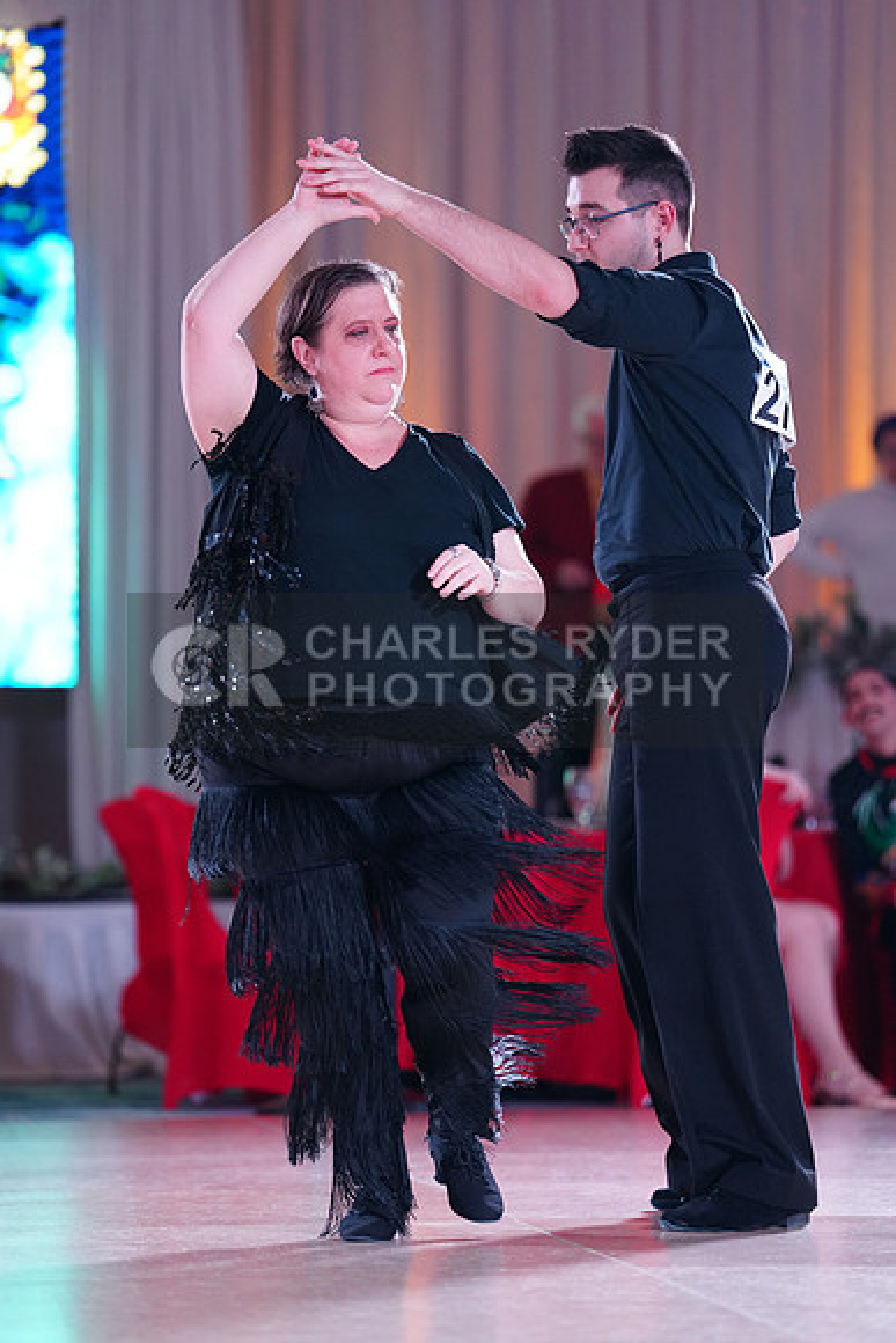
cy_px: 672
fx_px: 5223
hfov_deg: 9.8
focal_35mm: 140
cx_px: 448
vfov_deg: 14.7
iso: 2000
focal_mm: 140
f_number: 2.8
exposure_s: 1/500
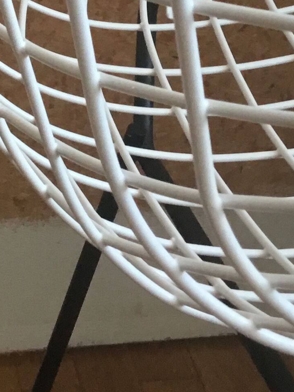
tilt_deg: -18.9
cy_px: -48
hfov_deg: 13.6
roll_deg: +1.6
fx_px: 1189
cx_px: -77
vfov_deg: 18.0
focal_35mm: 105
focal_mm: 3.3
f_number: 2.4
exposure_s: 1/33
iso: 50
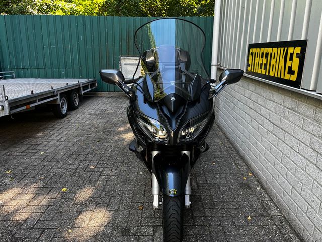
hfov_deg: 67.3
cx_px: 161
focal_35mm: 26
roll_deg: -1.6
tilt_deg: -17.3
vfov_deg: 53.1
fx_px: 242
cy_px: 121
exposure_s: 1/122
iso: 50
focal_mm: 5.1
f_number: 1.6
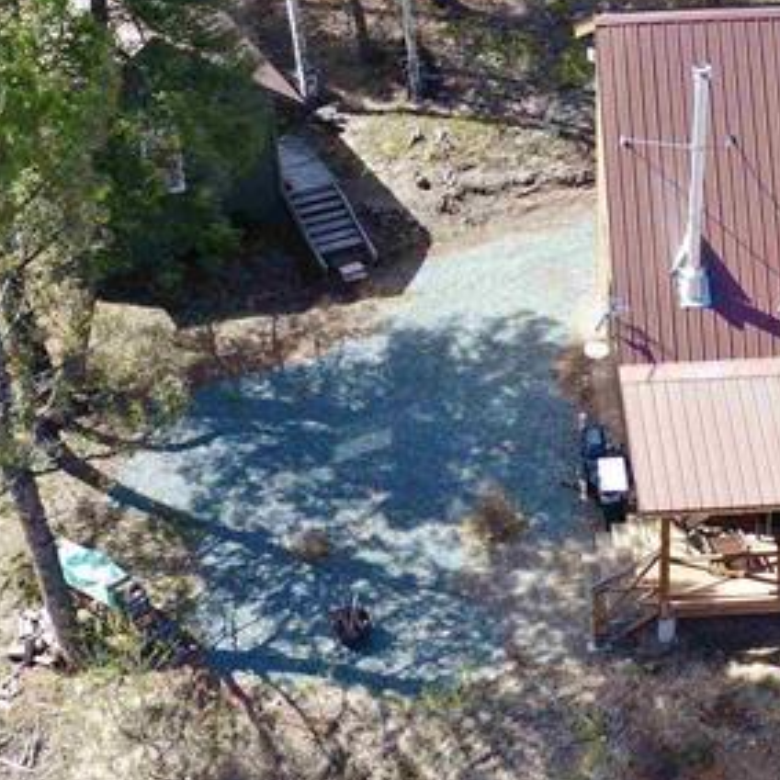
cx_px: 548
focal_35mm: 86
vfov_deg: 20.1
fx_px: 2192
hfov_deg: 20.1
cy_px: 237
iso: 100
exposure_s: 1/80
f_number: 3.5
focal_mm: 10.26
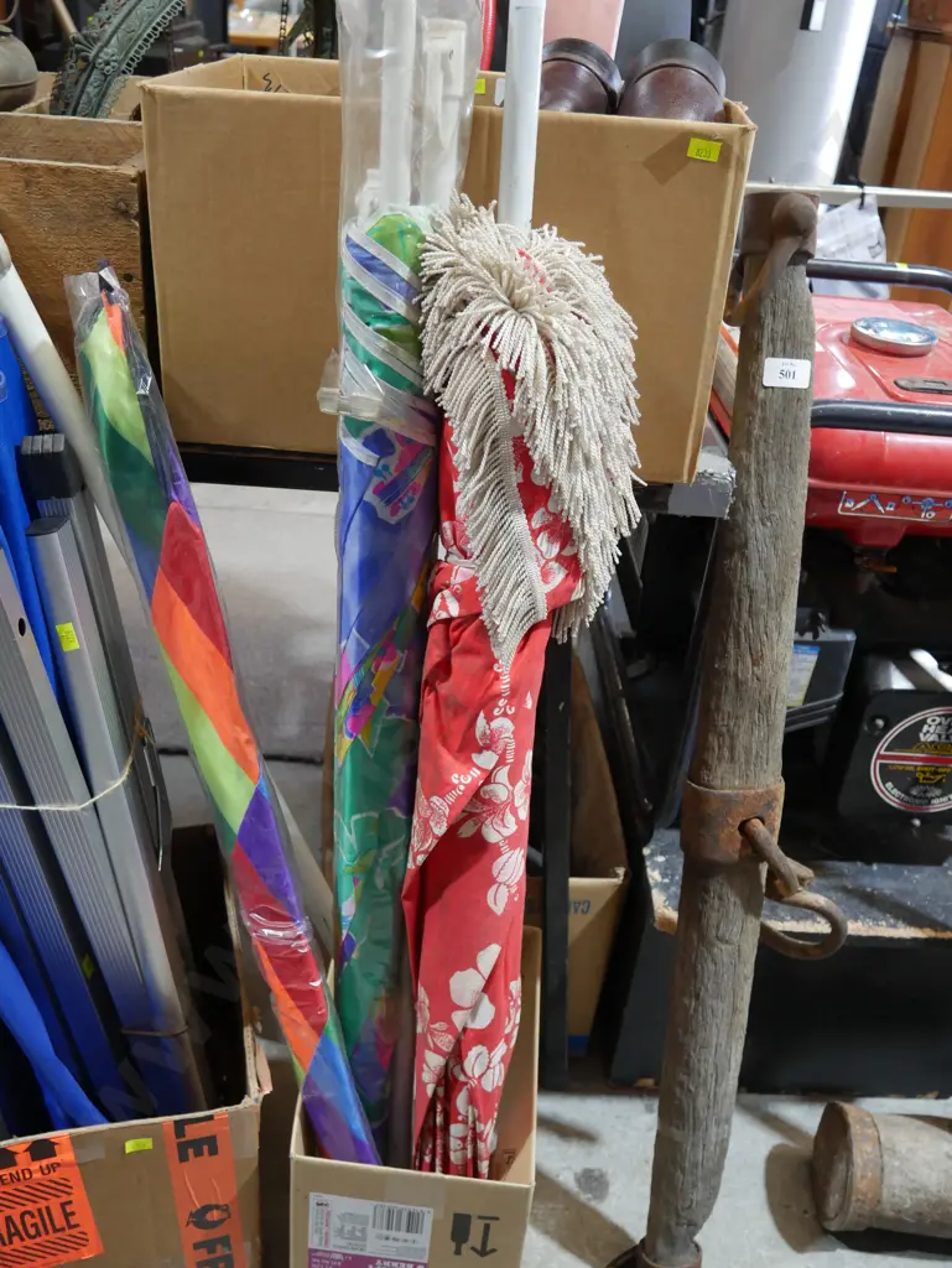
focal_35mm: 32
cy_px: 634
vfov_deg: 56.8
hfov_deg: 44.2
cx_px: 476
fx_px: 1172
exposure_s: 1/60
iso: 640
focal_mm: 16
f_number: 3.6
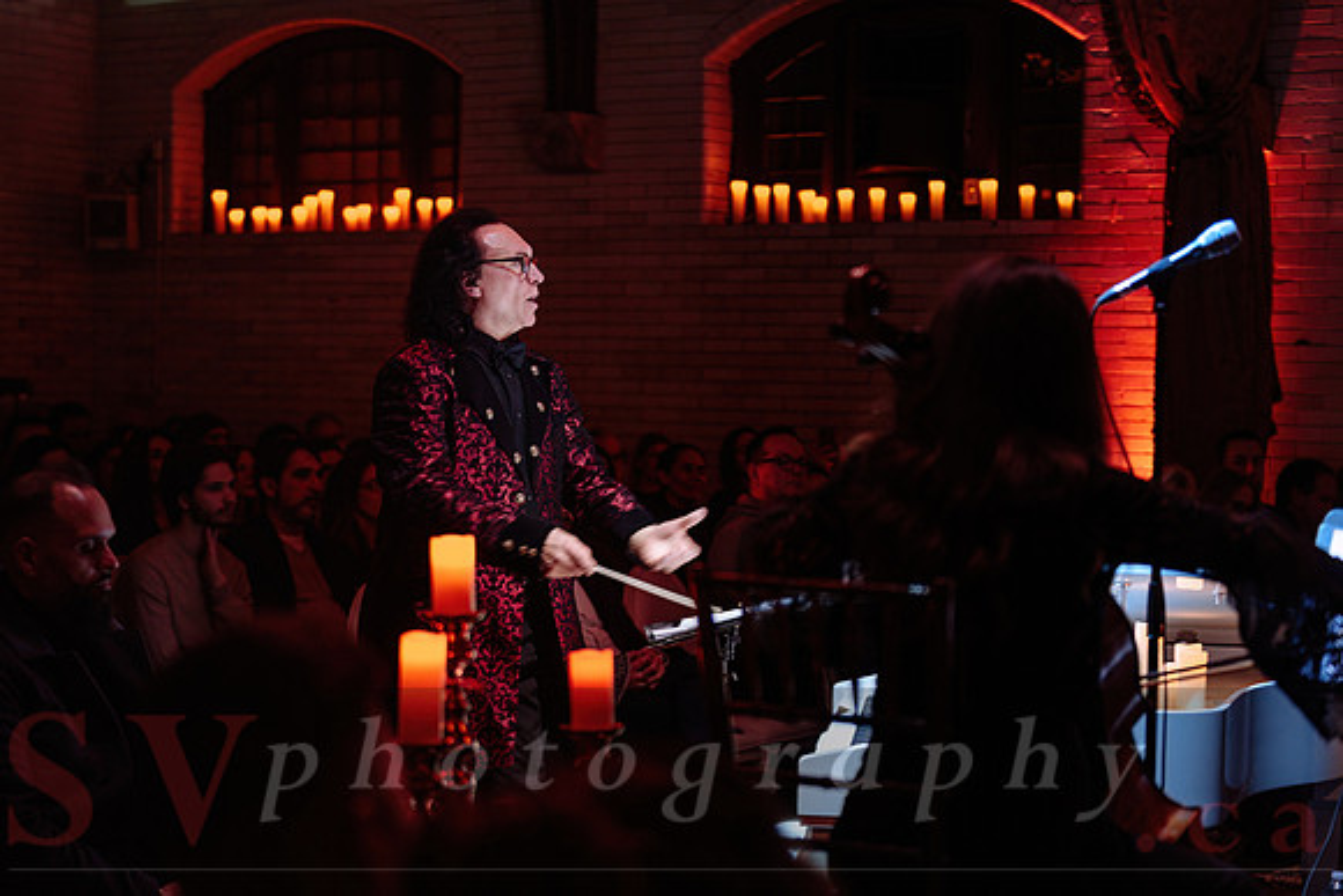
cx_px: 672
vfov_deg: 19.5
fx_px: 2612
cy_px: 448
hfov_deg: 28.8
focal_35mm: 70
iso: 1600
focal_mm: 70
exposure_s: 1/80
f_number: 2.8
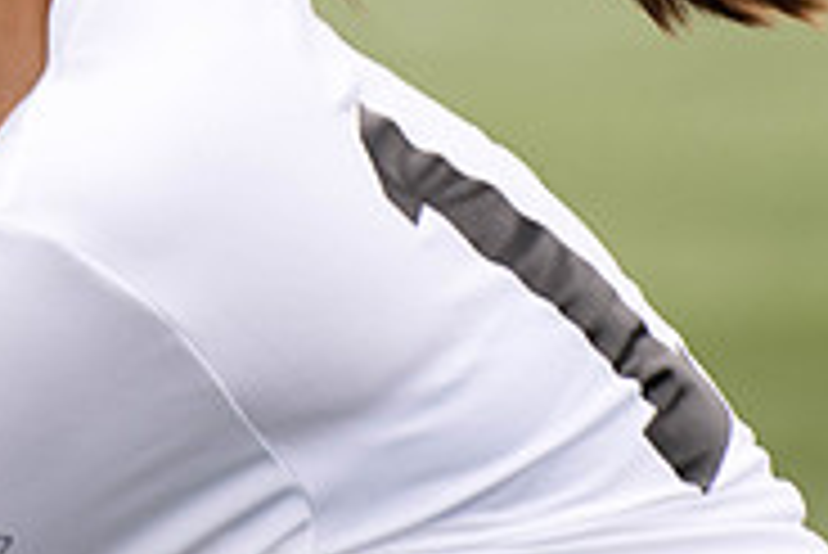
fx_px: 26102
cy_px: -190
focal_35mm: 1134
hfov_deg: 1.8
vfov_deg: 1.2
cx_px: 206
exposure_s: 1/1250
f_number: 2.8
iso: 100
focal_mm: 200
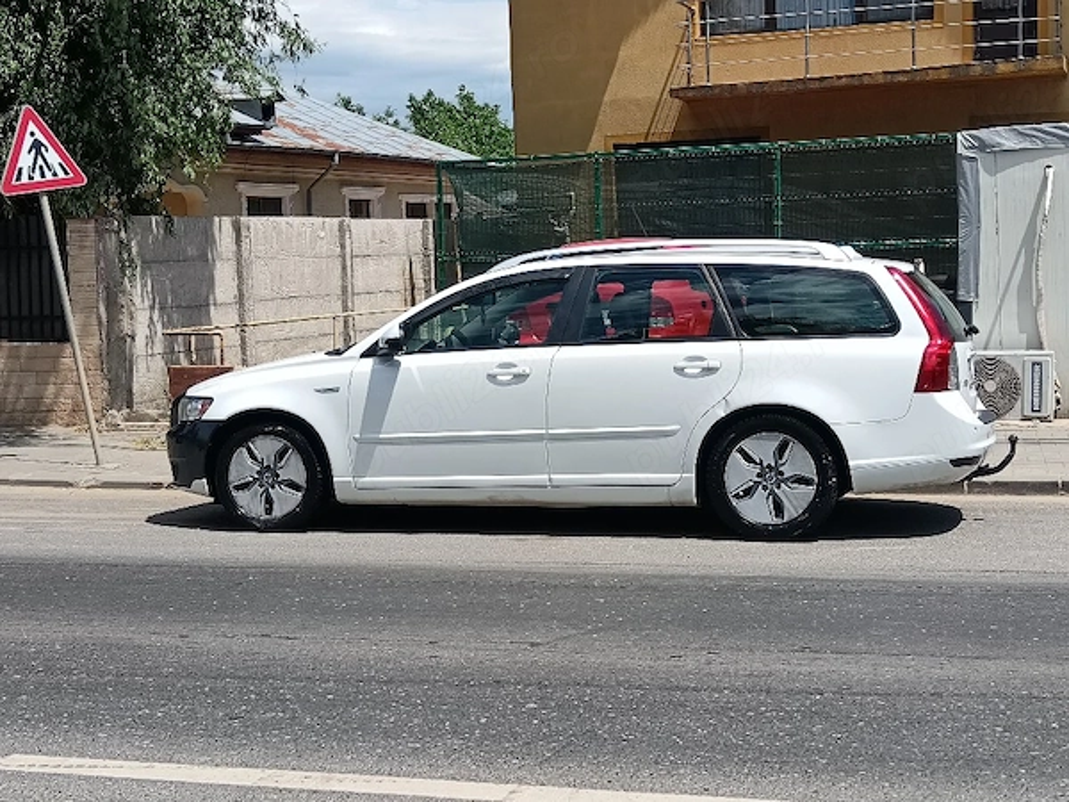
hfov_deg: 34.3
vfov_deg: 26.1
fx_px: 1729
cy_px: 401
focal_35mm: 56
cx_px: 534
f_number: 1.9
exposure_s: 1/1429
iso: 106
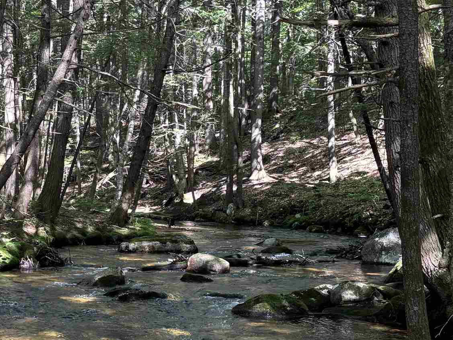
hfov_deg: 26.3
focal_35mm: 71
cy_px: 309
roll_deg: -1.8
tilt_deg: -5.0
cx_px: 32
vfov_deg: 20.3
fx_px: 929
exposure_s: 1/113
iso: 125
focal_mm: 5.96
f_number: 1.6
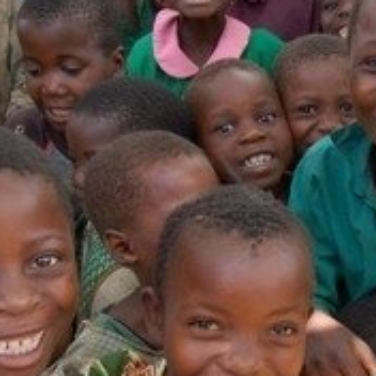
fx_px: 737
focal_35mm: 60
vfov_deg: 28.2
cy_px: 280
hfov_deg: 27.4
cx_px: 350
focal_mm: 18
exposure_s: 1/125
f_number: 5.6
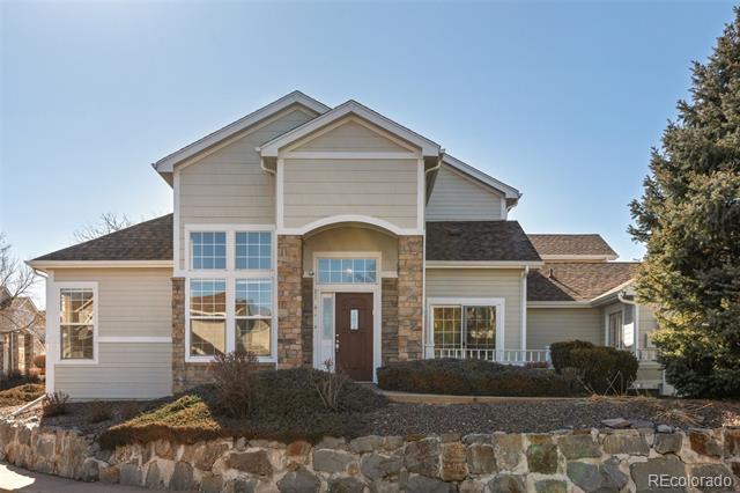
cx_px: 370
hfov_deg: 54.5
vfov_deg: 37.8
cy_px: 246
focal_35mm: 35
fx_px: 719
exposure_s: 1/400
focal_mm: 35
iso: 640
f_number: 11
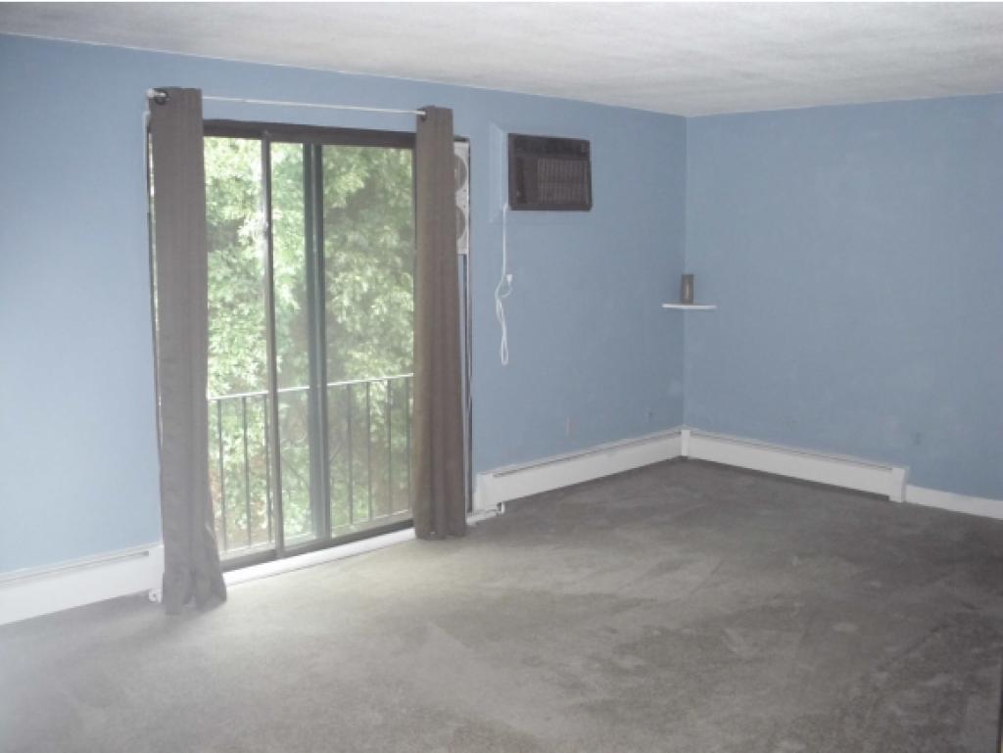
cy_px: 376
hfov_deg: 49.0
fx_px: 1102
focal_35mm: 38
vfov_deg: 37.8
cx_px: 502
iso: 800
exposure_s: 1/60
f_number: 2.9
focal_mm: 6.3
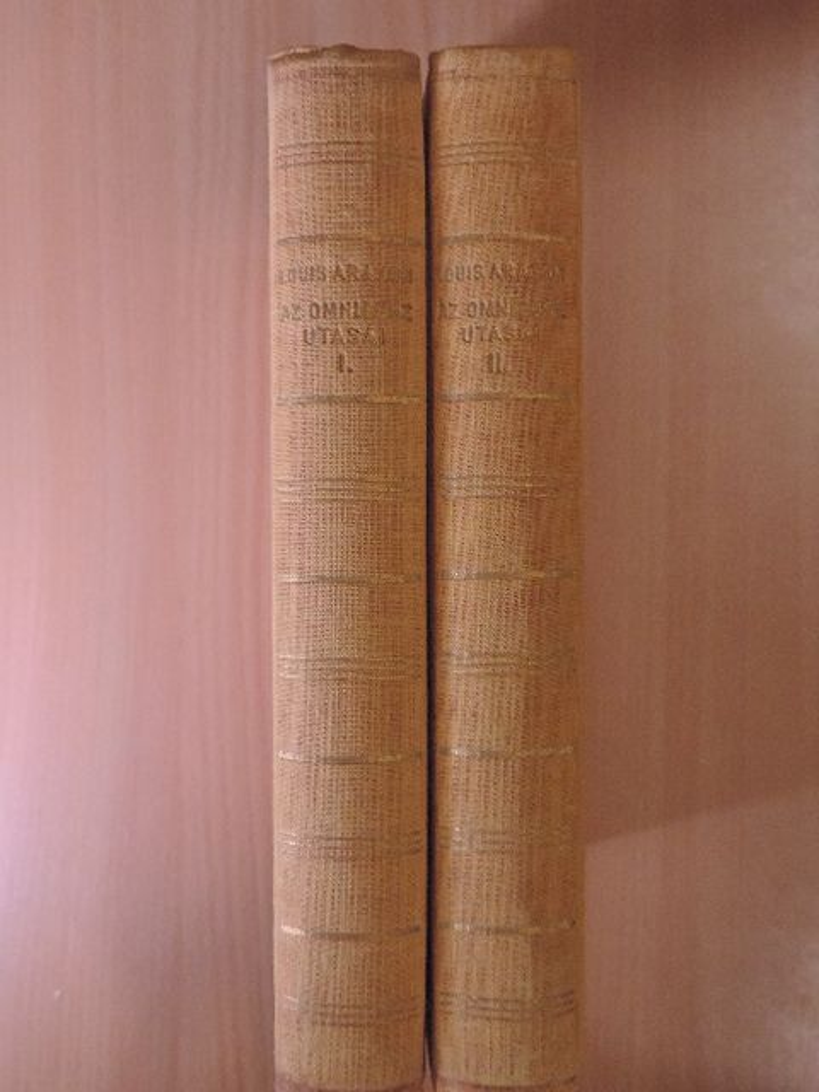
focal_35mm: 35
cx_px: 410
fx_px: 1104
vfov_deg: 52.6
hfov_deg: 40.7
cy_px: 546
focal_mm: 6.2
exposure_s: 1/100
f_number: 3.3
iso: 800
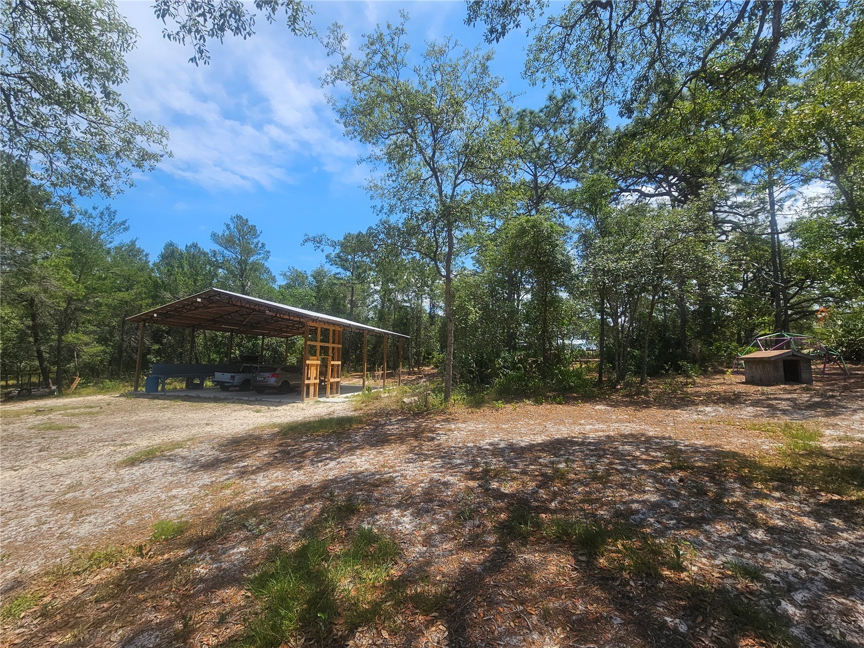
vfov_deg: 89.9
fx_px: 324
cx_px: 432
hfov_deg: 106.2
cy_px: 324
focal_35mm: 13
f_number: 2.2
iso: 50
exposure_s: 1/1695
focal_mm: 2.2
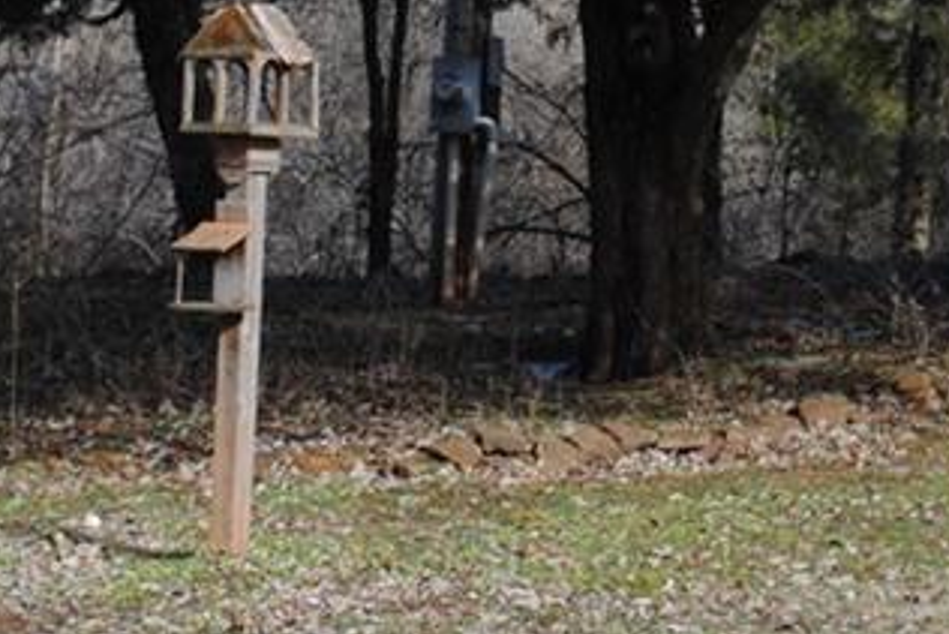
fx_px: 3587
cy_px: -39
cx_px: 559
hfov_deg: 15.1
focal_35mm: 136
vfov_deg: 10.0
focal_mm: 28
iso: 100
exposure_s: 1/160
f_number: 6.3
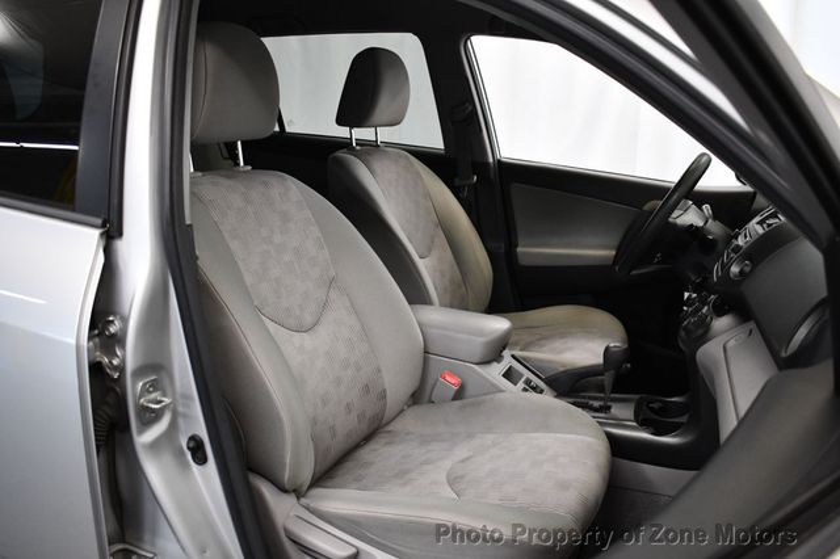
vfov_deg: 43.6
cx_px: 420
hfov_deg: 62.0
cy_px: 280
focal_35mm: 30
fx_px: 700
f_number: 3.8
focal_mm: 20
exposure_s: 1/125
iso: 1600
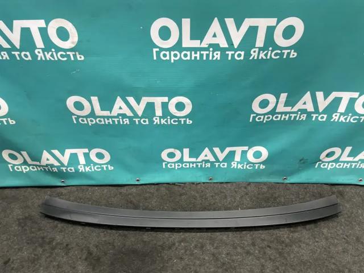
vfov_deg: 53.1
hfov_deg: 67.3
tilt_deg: -39.4
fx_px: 273
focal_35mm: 26
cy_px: 136
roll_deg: +1.8
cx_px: 182
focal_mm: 4.2
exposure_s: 1/50
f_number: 1.6
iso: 200
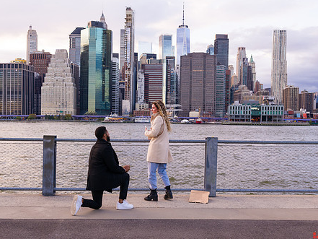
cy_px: 130
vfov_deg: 33.6
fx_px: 395
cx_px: 155
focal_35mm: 43
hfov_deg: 43.8
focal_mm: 34
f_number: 4
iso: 250
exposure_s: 1/200
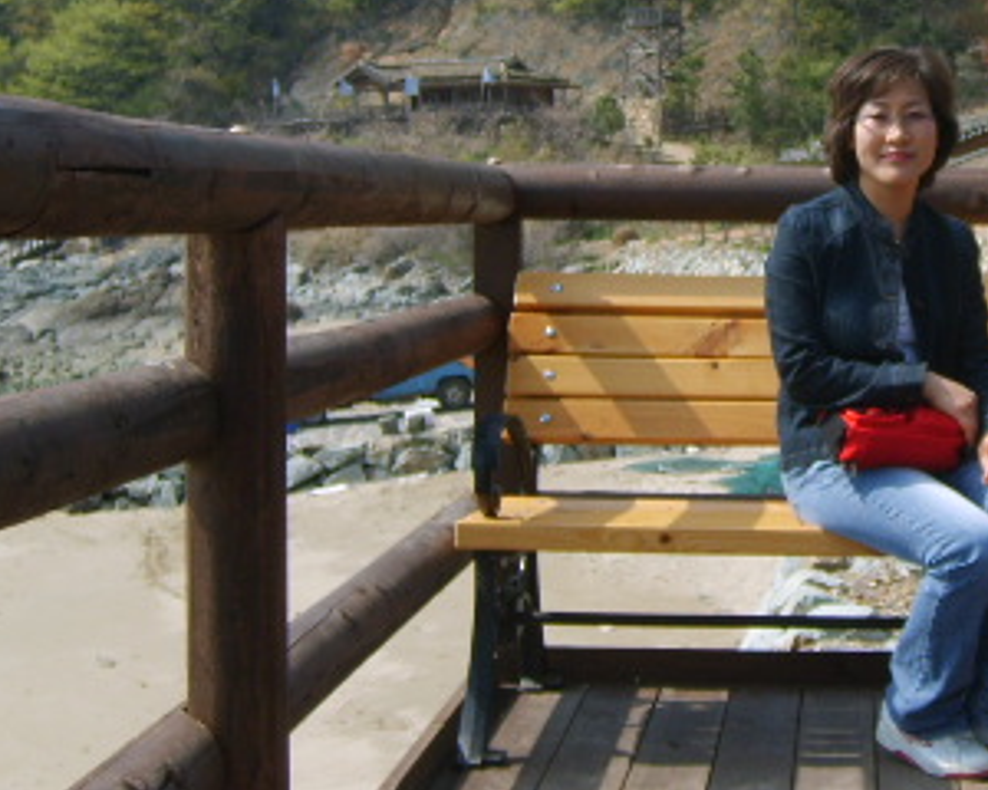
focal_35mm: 73
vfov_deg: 20.7
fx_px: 2135
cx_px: 932
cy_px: 161
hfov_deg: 25.1
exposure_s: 1/750
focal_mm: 5.8
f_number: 2.8
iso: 50
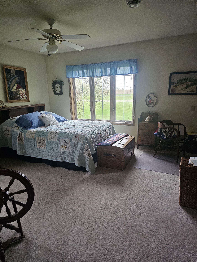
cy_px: 131
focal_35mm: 23
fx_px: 175
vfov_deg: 73.9
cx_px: 98
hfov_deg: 58.9
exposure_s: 1/170
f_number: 1.7
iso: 800
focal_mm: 6.3
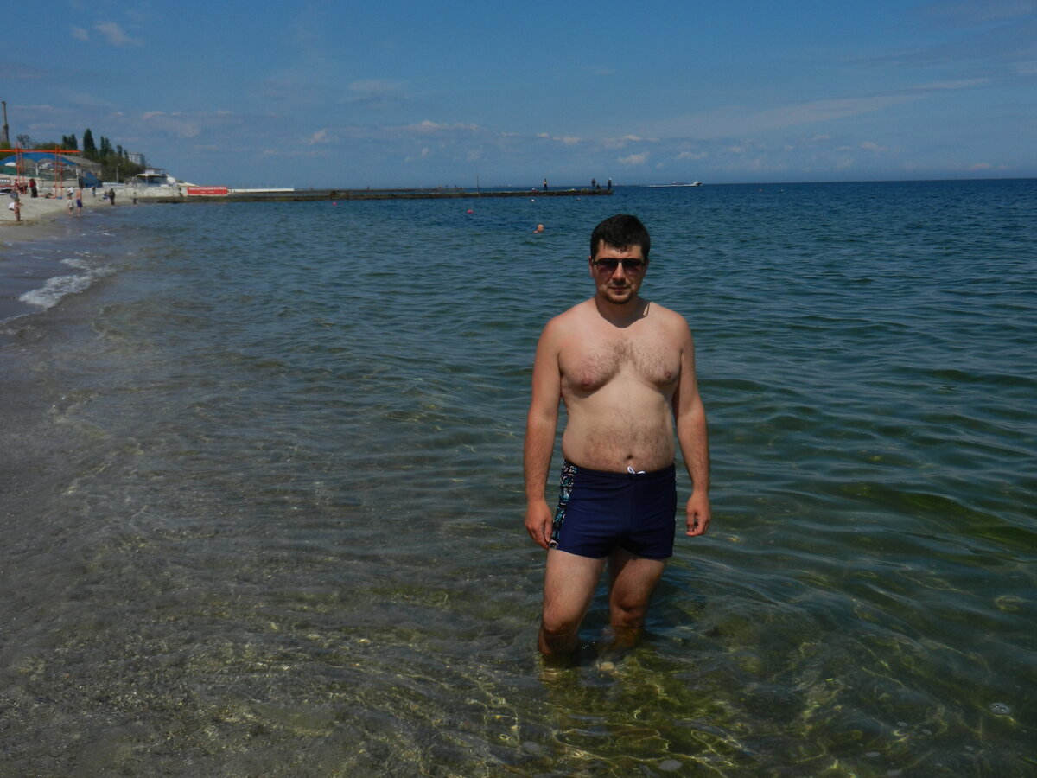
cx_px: 518
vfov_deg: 37.7
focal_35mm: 38
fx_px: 1138
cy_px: 389
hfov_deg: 49.0
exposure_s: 1/800
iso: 160
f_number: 8
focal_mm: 6.9
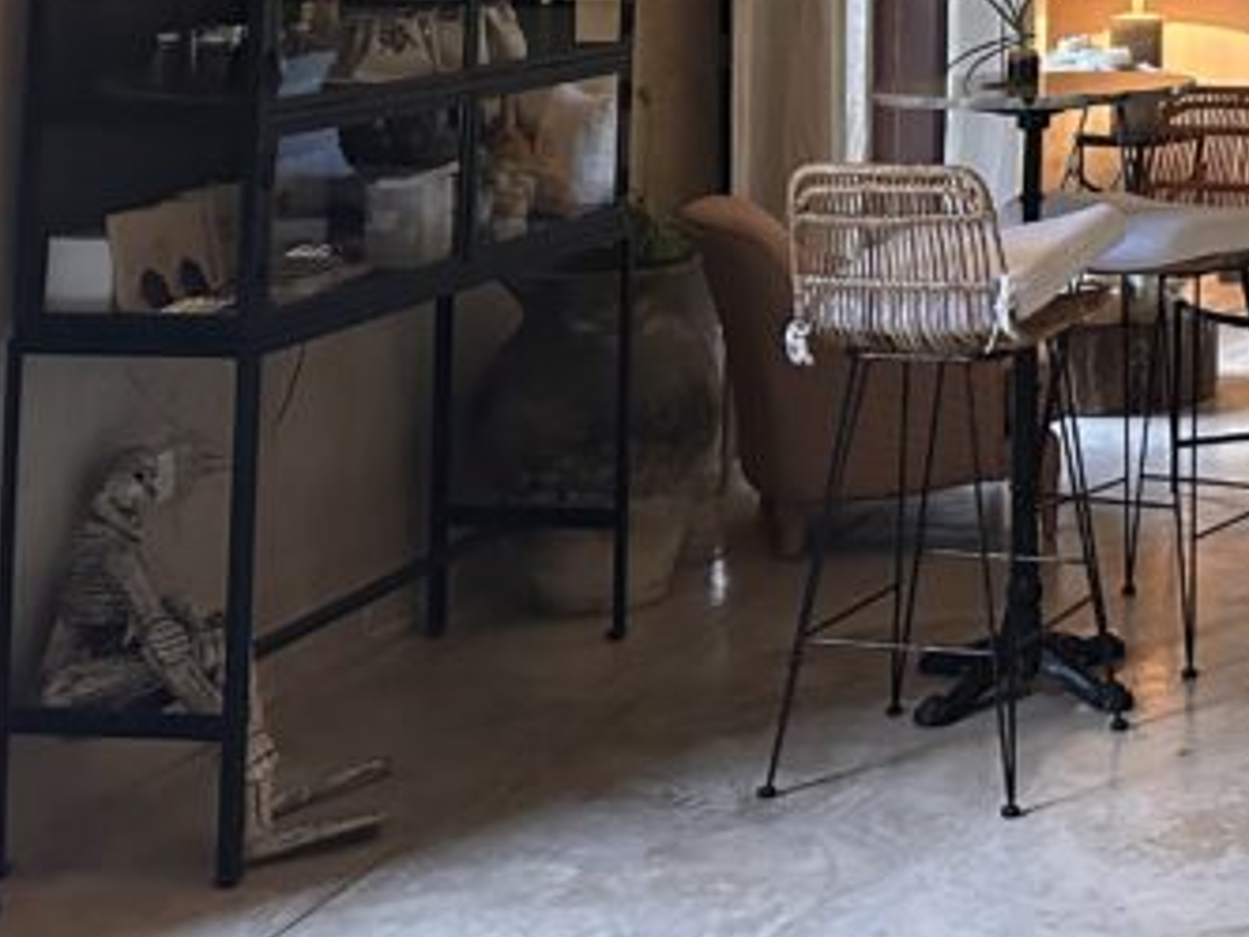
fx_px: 2670
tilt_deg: +4.5
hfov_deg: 23.4
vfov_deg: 18.3
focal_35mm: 74
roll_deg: +0.6
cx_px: 1606
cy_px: -327
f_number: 1.78
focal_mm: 6.86
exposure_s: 1/40
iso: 640
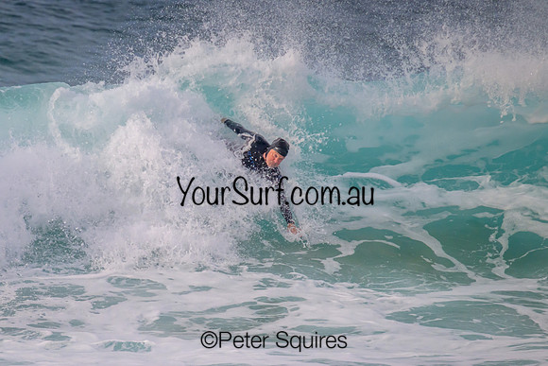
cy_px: 191
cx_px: 172
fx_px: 16731
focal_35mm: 1099
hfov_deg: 1.9
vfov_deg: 1.3
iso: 1000
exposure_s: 1/2000
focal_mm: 800
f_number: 11
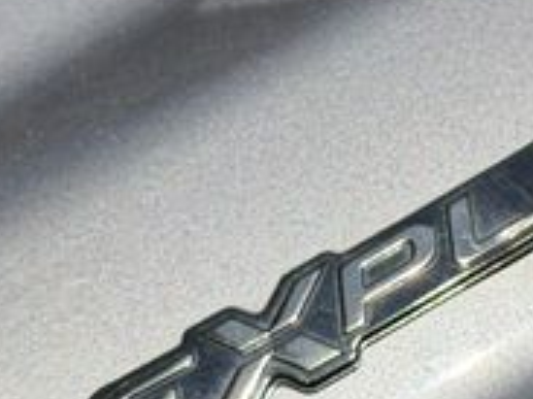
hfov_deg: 11.5
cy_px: 236
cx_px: 676
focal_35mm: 168
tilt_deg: -23.7
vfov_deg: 8.8
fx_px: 2585
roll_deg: -3.1
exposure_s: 1/7874
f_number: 1.78
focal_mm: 6.76
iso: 64
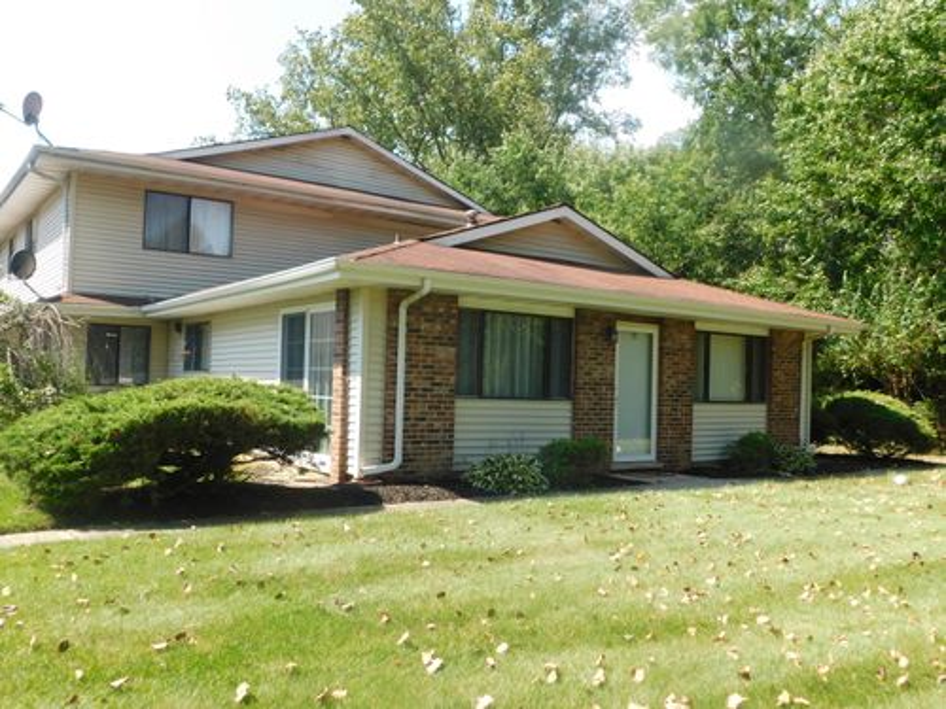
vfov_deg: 46.8
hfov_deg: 60.0
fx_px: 820
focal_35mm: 30
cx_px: 473
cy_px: 354
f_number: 3.2
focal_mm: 5.3
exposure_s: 1/500
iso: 125
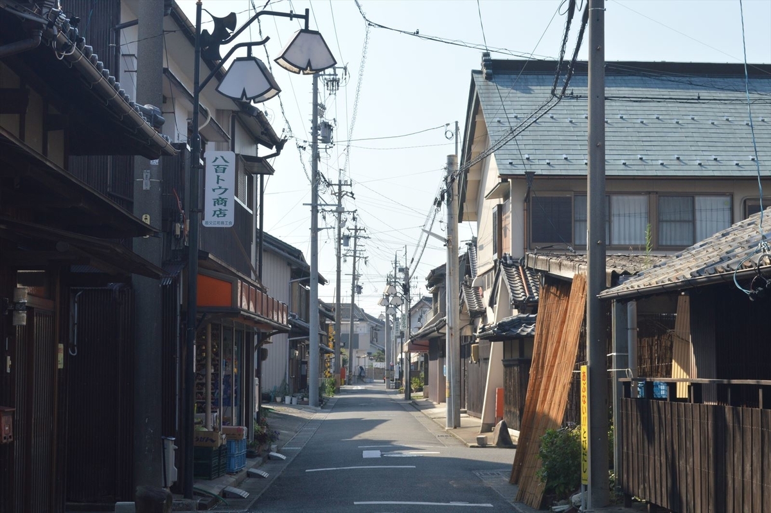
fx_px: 1476
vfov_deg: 19.7
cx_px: 386
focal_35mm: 69
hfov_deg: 29.3
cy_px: 256
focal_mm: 46
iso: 400
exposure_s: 1/400
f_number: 10
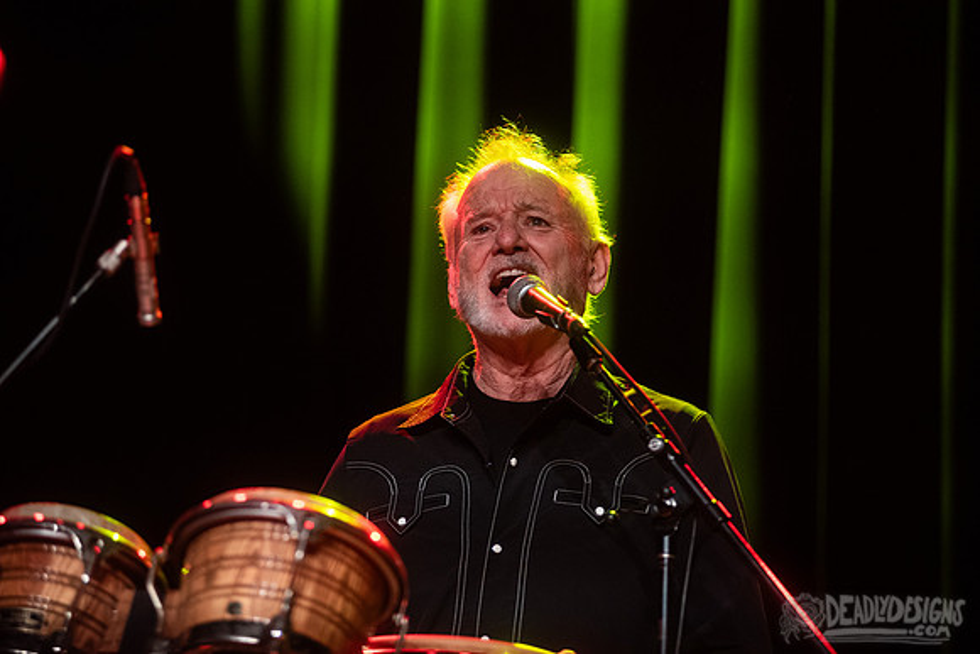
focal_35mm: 145
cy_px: 327
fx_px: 3948
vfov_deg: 9.5
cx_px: 490
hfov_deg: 14.2
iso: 2500
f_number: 3.2
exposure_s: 1/500
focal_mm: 145
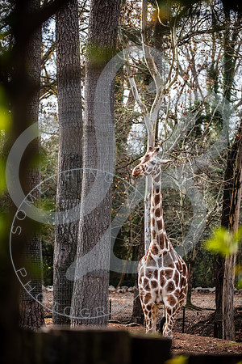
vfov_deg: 17.1
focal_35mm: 120
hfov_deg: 11.4
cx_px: 121
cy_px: 182
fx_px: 1210
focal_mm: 120
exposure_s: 1/500
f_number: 2.8
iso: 100
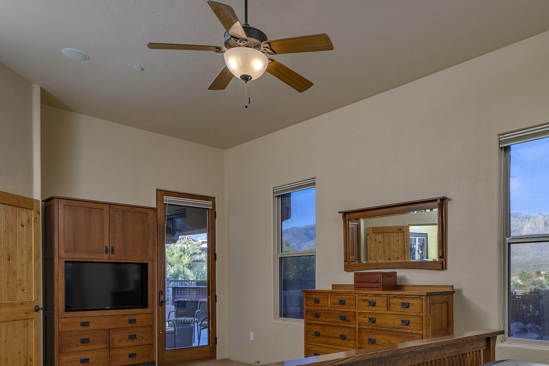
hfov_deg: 66.7
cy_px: 273
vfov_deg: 46.3
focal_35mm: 27
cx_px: 333
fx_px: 412
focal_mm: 18
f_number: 7.1
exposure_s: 1/40
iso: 200
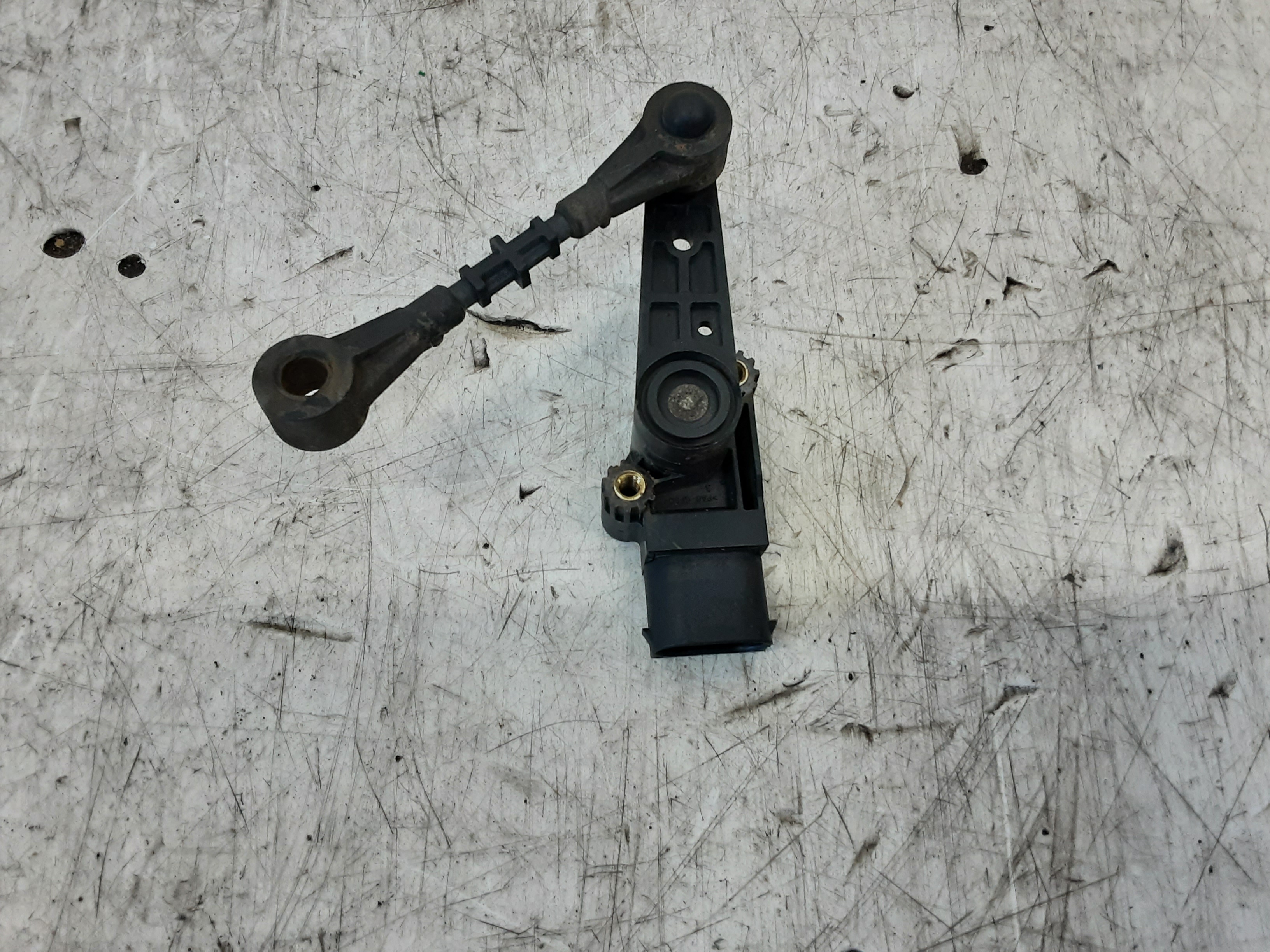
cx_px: 635
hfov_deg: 65.3
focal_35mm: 27
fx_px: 991
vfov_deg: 51.4
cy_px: 476
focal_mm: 2.91
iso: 125
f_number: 1.9
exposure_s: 1/50
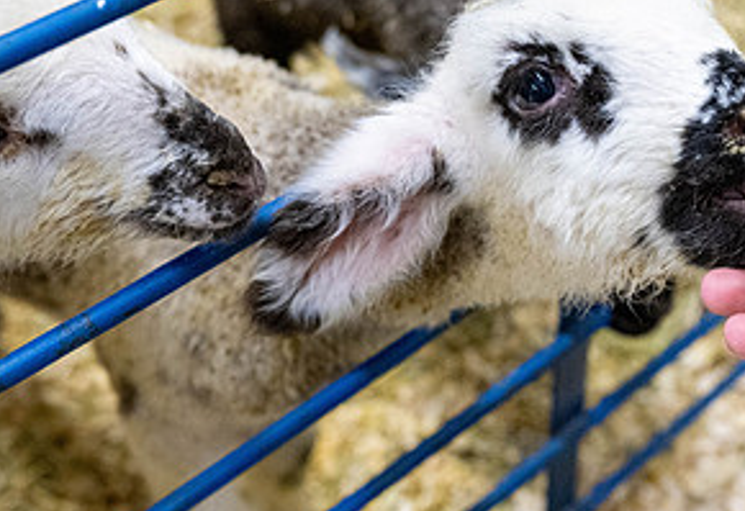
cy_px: 197
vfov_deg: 18.3
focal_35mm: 76
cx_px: 617
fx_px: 1587
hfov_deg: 25.9
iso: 2500
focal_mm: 33.5
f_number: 3.5
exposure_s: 1/250
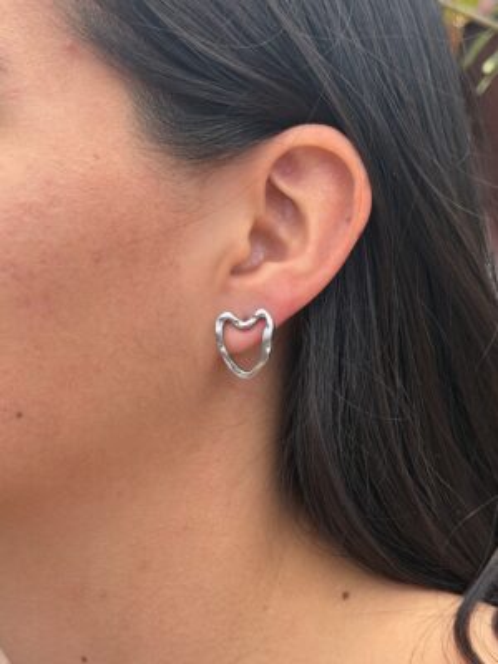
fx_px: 921
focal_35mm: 48
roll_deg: -0.2
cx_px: 249
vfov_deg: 39.7
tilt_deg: -2.7
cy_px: 332
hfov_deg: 30.3
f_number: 1.78
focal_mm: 6.76
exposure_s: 1/1055
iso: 80
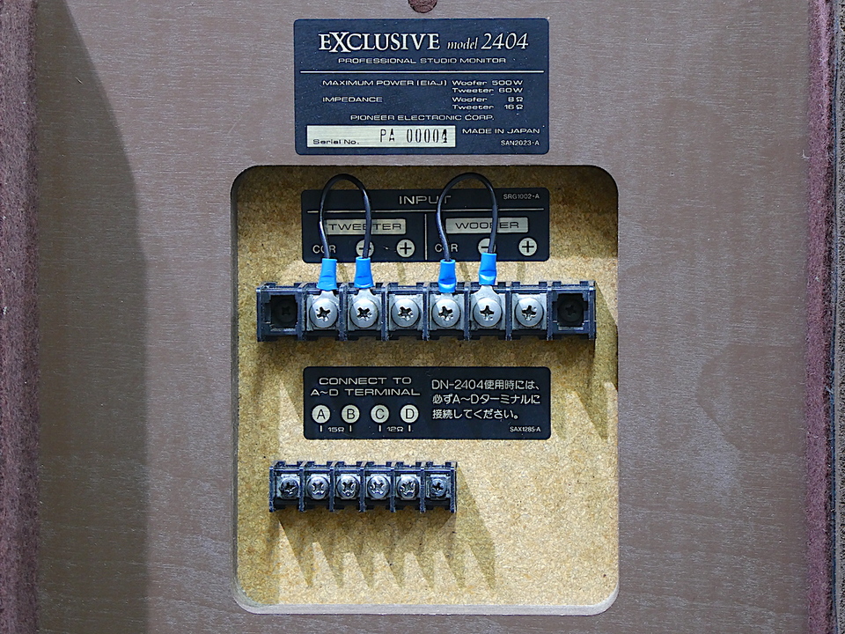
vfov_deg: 12.9
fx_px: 2807
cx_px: 422
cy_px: 317
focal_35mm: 115
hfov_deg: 17.1
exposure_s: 1/2
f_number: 5.1
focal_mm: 20.6
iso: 200
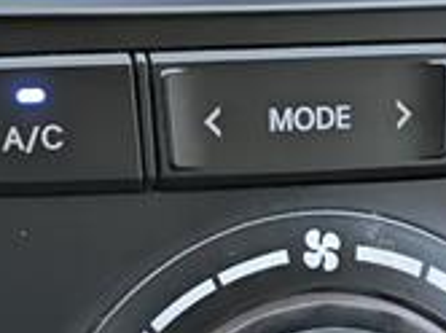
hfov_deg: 10.5
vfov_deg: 7.8
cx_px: 312
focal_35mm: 189
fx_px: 2432
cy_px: 164
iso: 352
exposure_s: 1/286
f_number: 1.68
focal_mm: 6.9
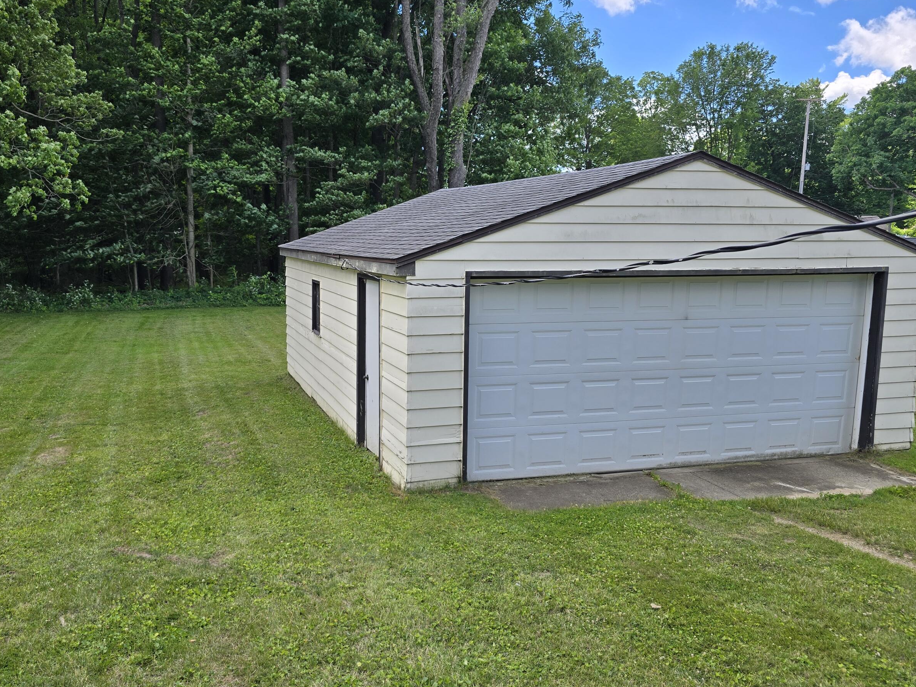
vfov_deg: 48.2
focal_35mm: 29
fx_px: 767
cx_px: 371
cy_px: 324
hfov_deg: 61.2
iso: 12
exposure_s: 1/515
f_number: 1.7
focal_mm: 6.3
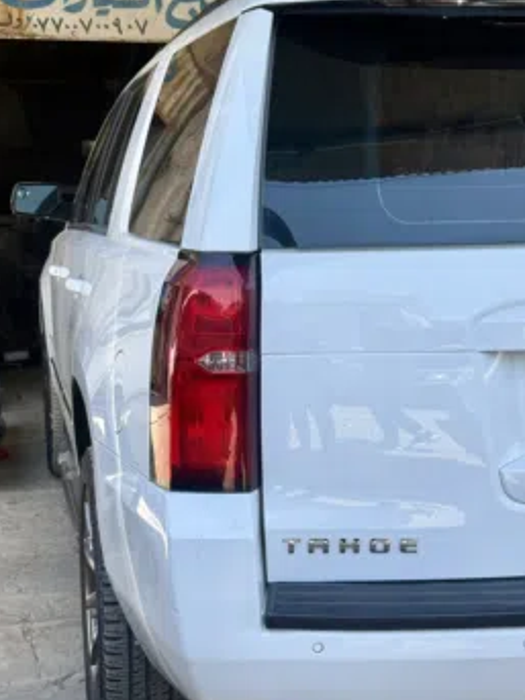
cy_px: 396
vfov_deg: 34.3
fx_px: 1133
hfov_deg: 26.1
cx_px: 266
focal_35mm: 56
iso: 64
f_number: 1.78
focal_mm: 6.76
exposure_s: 1/1055
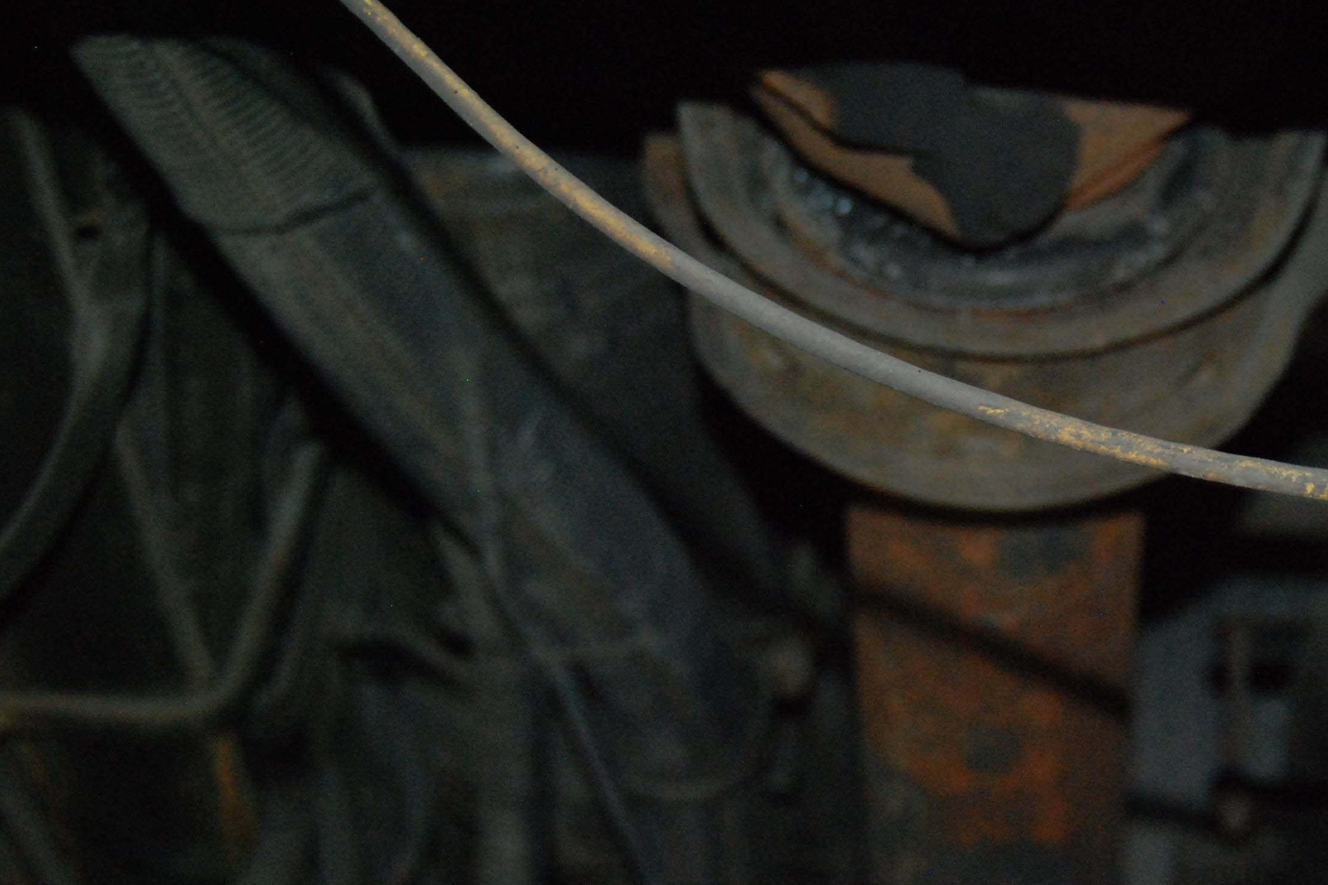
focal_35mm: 82
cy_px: 543
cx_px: 958
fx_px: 3020
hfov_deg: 24.6
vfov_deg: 16.7
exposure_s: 1/60
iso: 1000
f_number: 5
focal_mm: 31
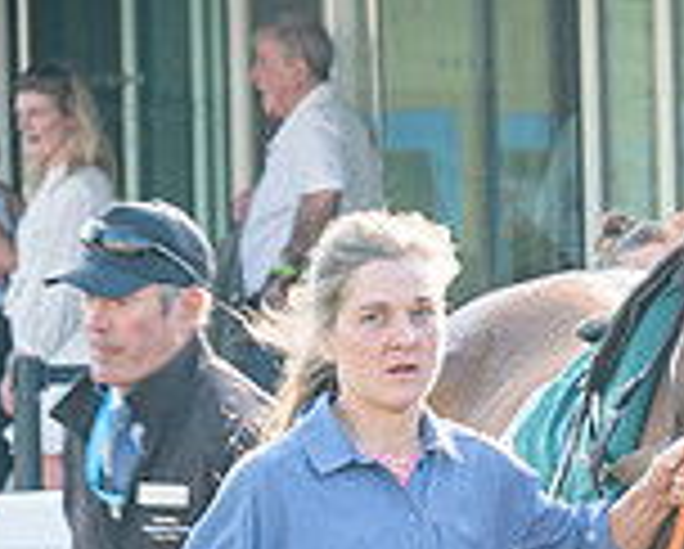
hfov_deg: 2.3
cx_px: 1100
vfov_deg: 1.8
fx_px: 17148
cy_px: 715
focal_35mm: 846
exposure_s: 1/200
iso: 200
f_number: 5
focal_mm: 135
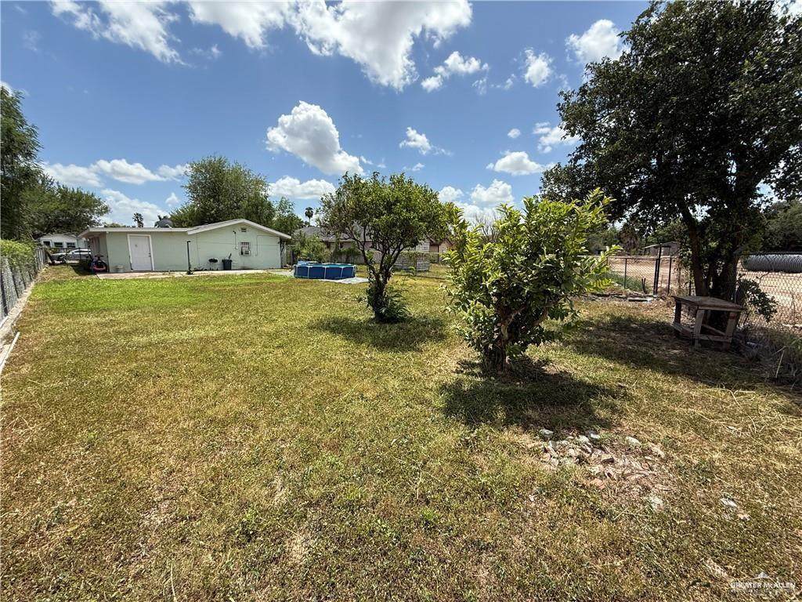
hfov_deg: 102.1
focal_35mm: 14
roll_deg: -0.4
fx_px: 324
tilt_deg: -7.8
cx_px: 401
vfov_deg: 85.7
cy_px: 301
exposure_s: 1/1745
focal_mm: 2.22
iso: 50
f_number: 2.2
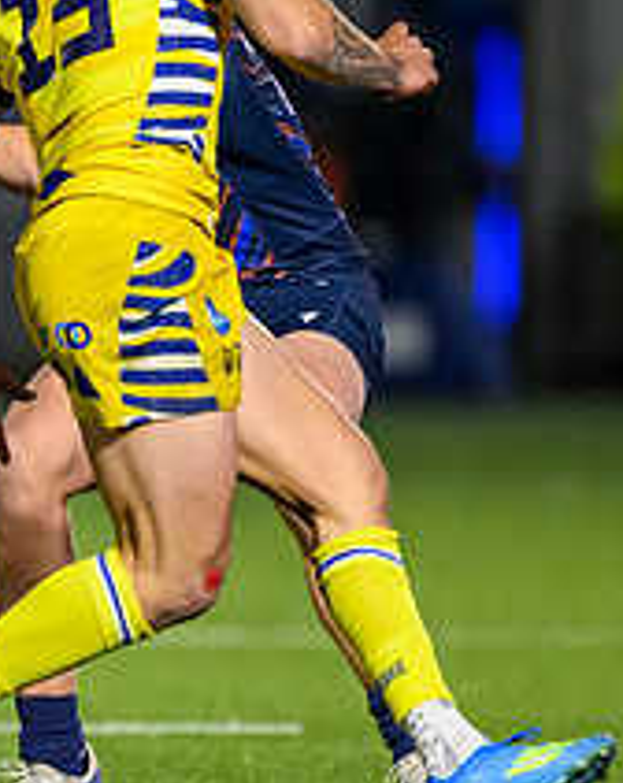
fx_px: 29194
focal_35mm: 1263
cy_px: 302
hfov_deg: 1.2
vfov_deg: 1.5
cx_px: -623
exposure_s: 1/2000
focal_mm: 400
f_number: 2.8
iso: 8000
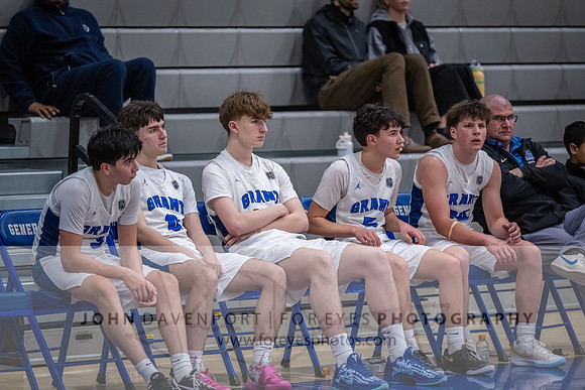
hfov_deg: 10.3
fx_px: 3251
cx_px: 292
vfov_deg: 6.9
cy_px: 195
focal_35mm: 200
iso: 4500
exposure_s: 1/1000
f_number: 2.8
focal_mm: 200
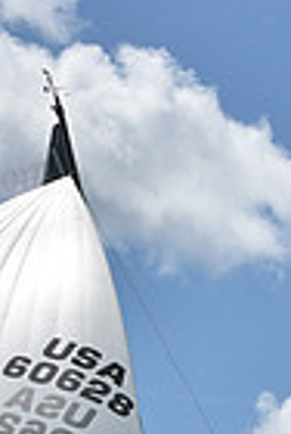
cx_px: 212
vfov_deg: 7.0
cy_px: 620
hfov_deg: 4.8
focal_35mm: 289
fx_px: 3487
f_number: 10
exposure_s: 1/1600
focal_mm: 70
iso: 320
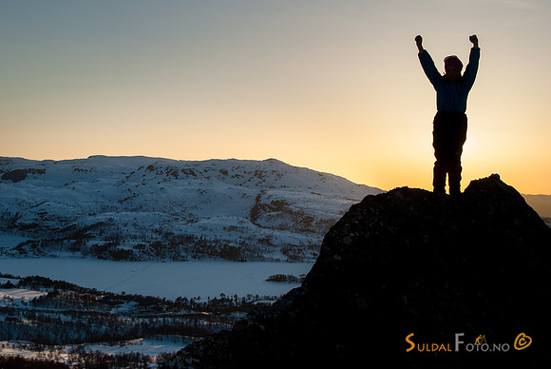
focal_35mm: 58
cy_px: 170
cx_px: 256
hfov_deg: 34.3
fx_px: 894
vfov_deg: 23.3
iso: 100
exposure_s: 1/125
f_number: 13
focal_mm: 36
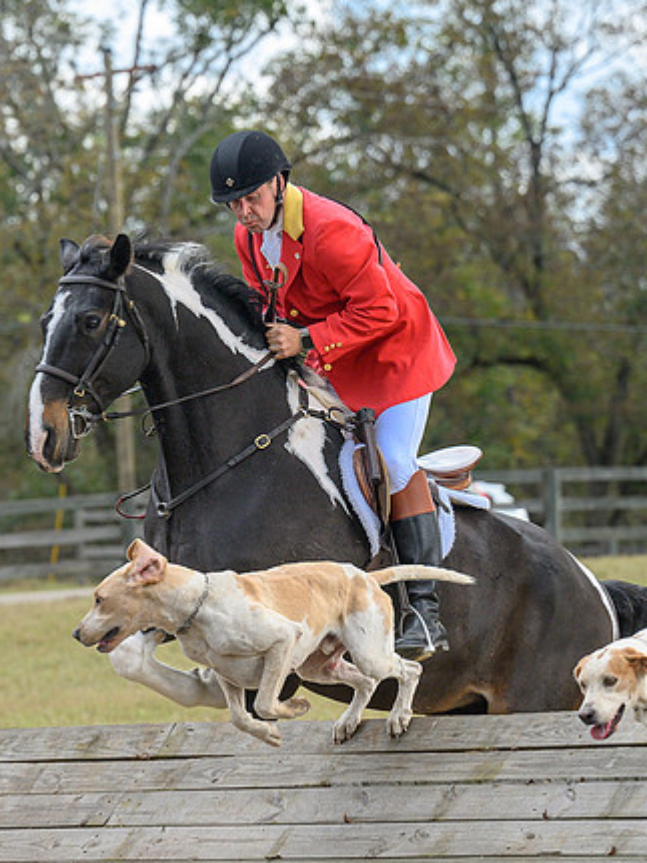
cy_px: 460
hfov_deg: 6.8
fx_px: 5460
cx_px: -5
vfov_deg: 9.0
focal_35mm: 219
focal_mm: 102
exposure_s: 1/1000
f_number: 3.5
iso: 640
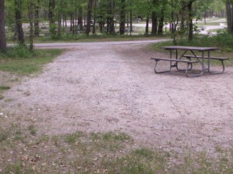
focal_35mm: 62
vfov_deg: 23.4
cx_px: 149
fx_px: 417
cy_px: 49
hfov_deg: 31.1
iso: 50
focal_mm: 5.86
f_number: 3.2
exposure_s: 1/60
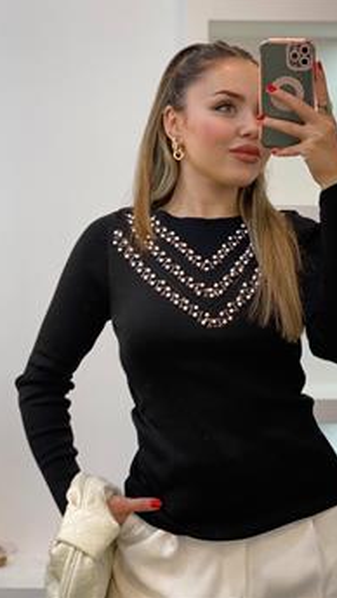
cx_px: 235
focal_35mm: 68
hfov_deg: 17.7
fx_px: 1078
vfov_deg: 30.9
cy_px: 243
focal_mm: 6
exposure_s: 1/100
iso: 80
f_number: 2
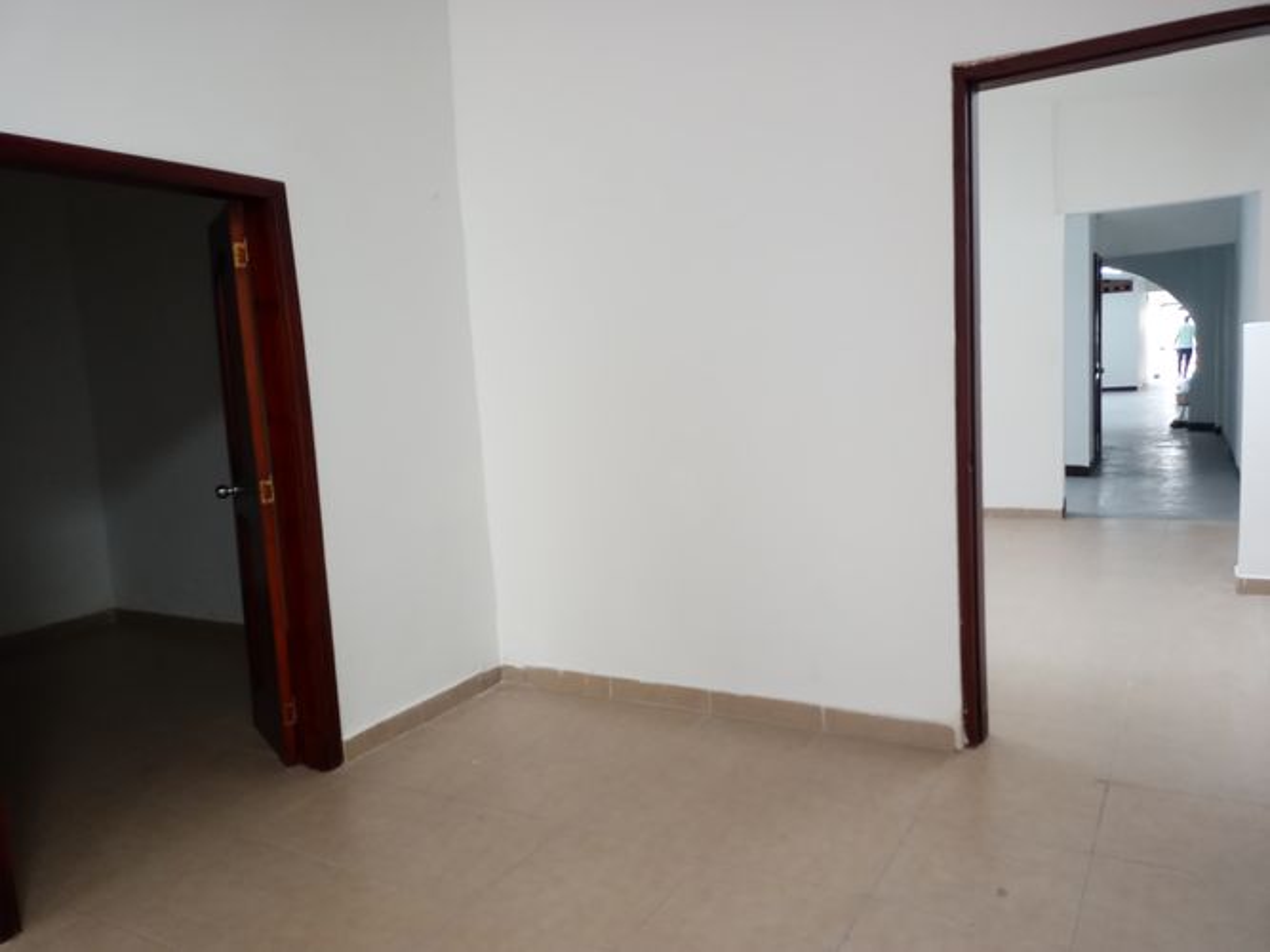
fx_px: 1027
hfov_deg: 63.5
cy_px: 476
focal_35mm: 28
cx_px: 635
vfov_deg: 49.7
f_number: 1.8
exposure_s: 1/30
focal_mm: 4.71
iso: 150
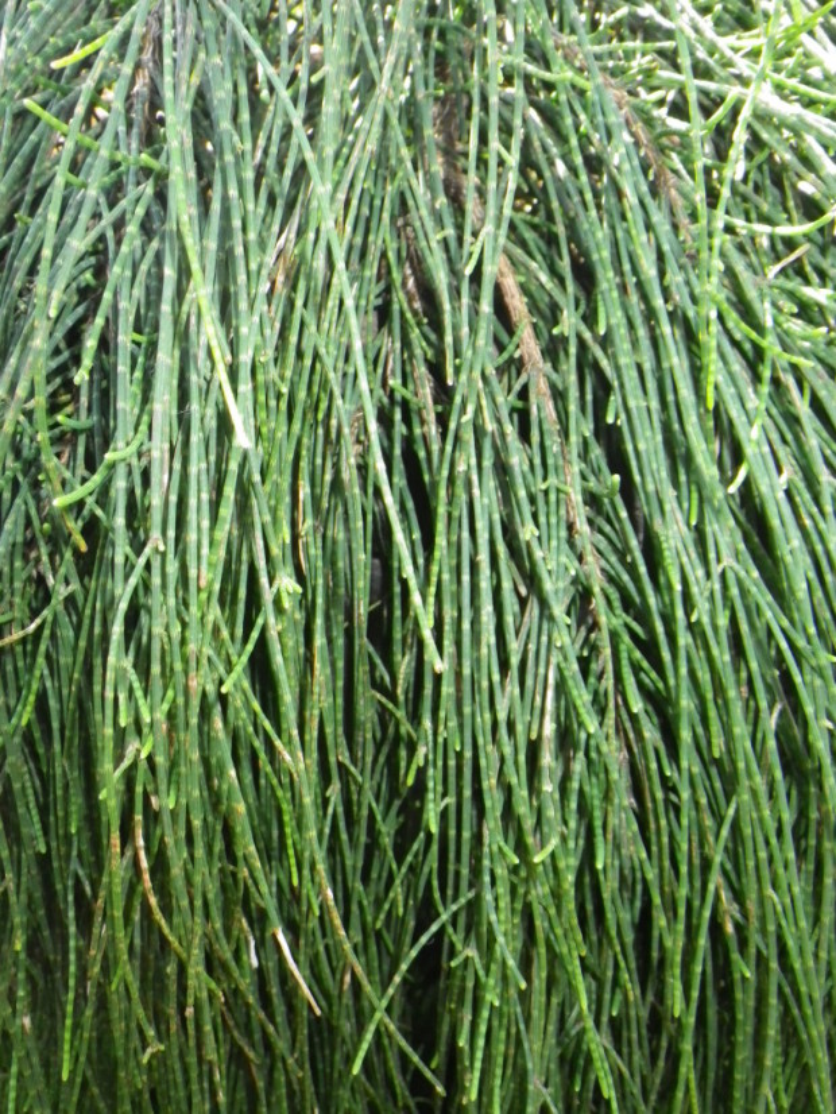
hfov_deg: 41.8
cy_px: 557
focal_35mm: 34
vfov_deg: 53.9
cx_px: 418
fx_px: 1094
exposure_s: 1/50
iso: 400
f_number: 4.6
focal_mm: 6.1
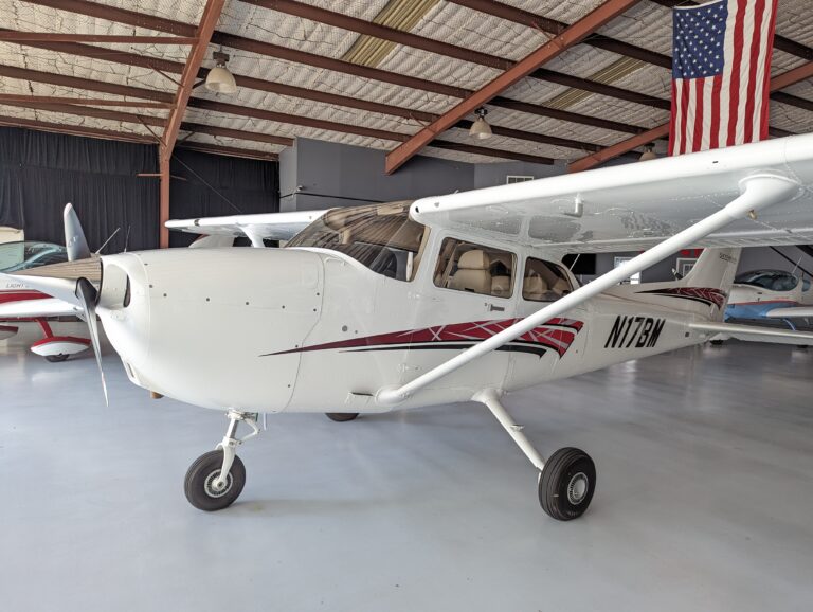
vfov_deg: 56.9
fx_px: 564
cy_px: 306
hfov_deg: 71.5
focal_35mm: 24
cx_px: 406
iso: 192
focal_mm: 6.81
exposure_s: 1/90
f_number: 1.85
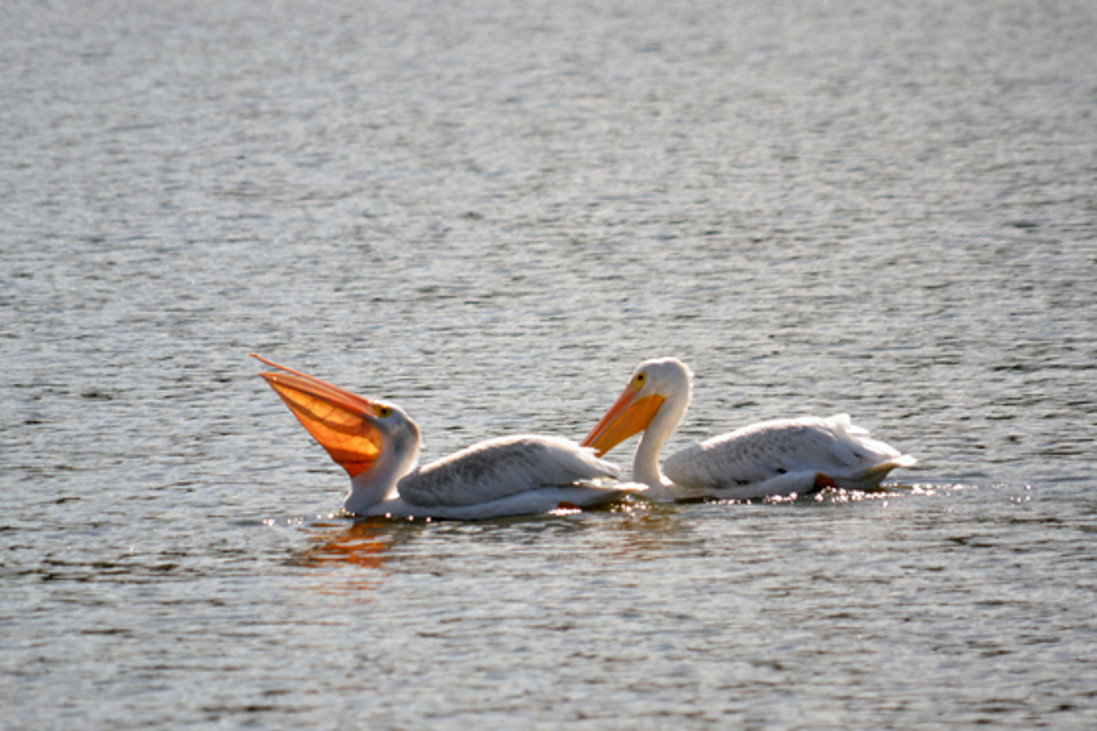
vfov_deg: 3.1
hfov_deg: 4.6
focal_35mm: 450
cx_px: 548
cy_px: 366
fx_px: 13708
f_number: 5.6
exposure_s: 1/500
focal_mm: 300
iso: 200
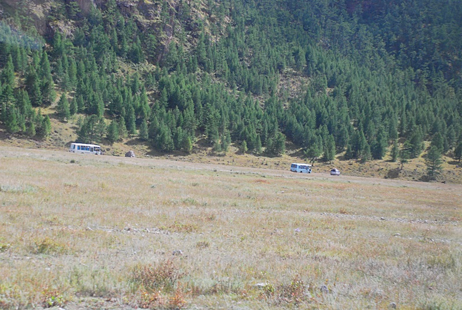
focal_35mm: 75
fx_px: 964
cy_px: 155
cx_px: 231
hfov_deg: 27.0
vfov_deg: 18.2
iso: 400
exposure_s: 1/800
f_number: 5.6
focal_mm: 50
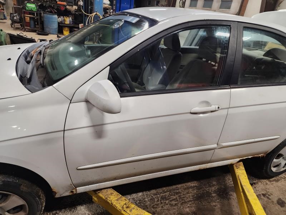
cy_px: 108
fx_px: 190
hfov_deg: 73.9
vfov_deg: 58.9
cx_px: 143
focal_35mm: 23
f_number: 1.8
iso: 320
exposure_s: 1/120
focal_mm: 6.4
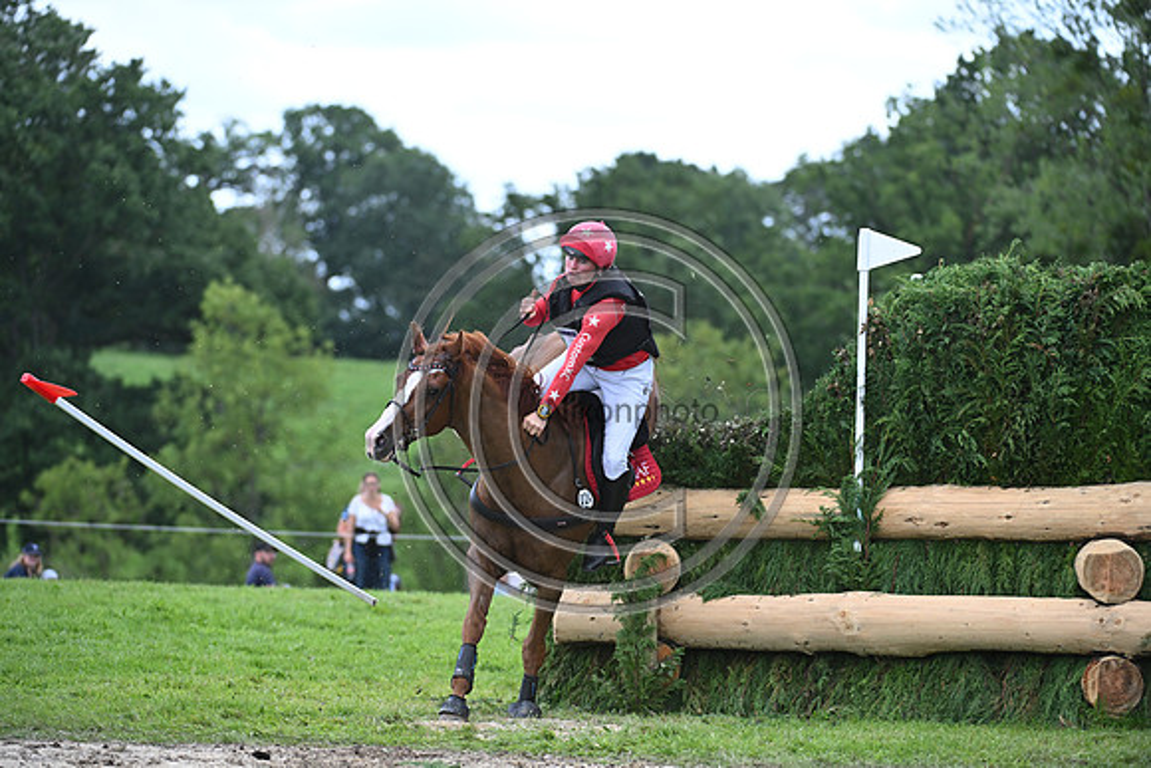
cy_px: 384
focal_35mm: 200
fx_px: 6396
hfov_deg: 10.3
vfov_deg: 6.9
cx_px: 576
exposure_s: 1/1600
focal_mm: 200
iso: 900
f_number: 5
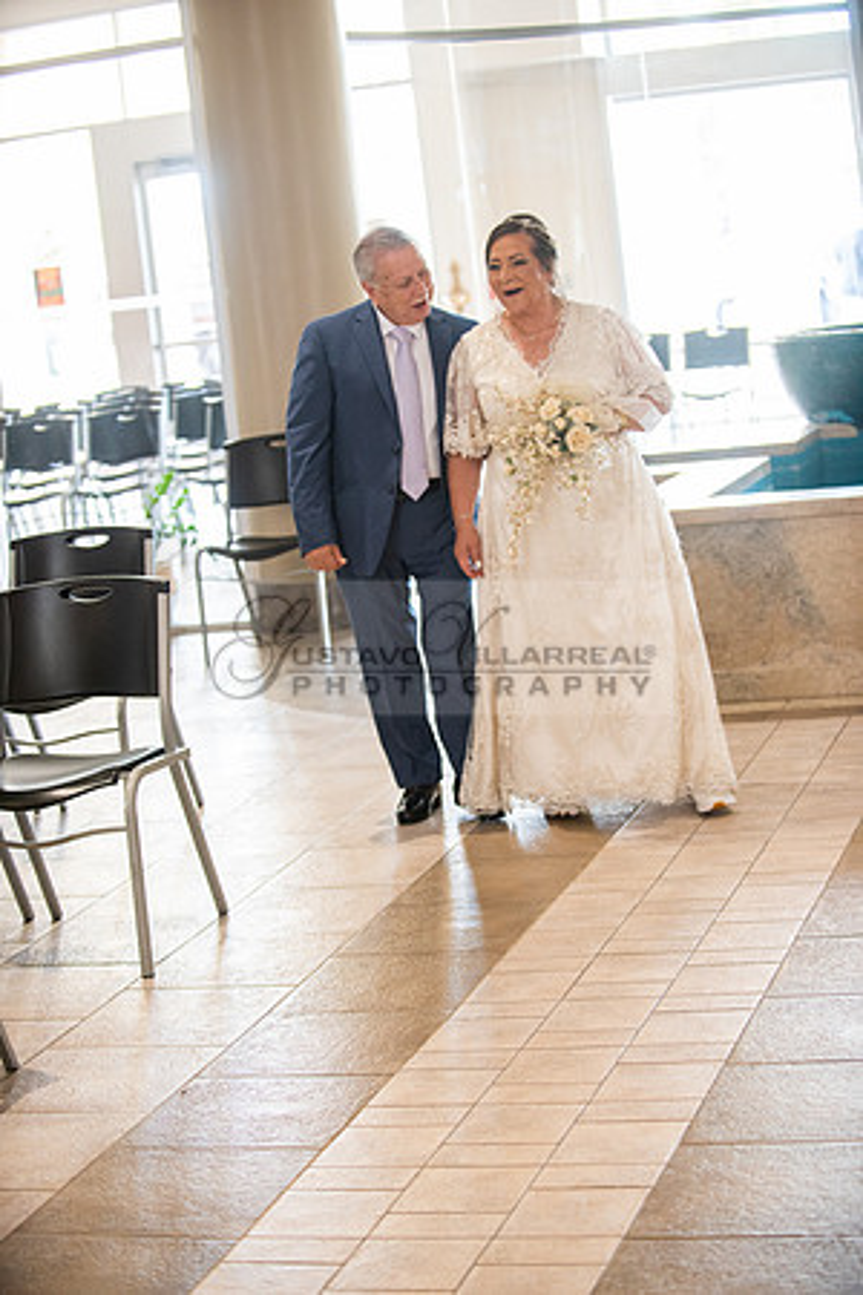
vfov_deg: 28.8
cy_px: 648
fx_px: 2517
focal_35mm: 70
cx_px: 432
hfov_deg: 19.5
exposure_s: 1/160
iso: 1600
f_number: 2.8
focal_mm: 70
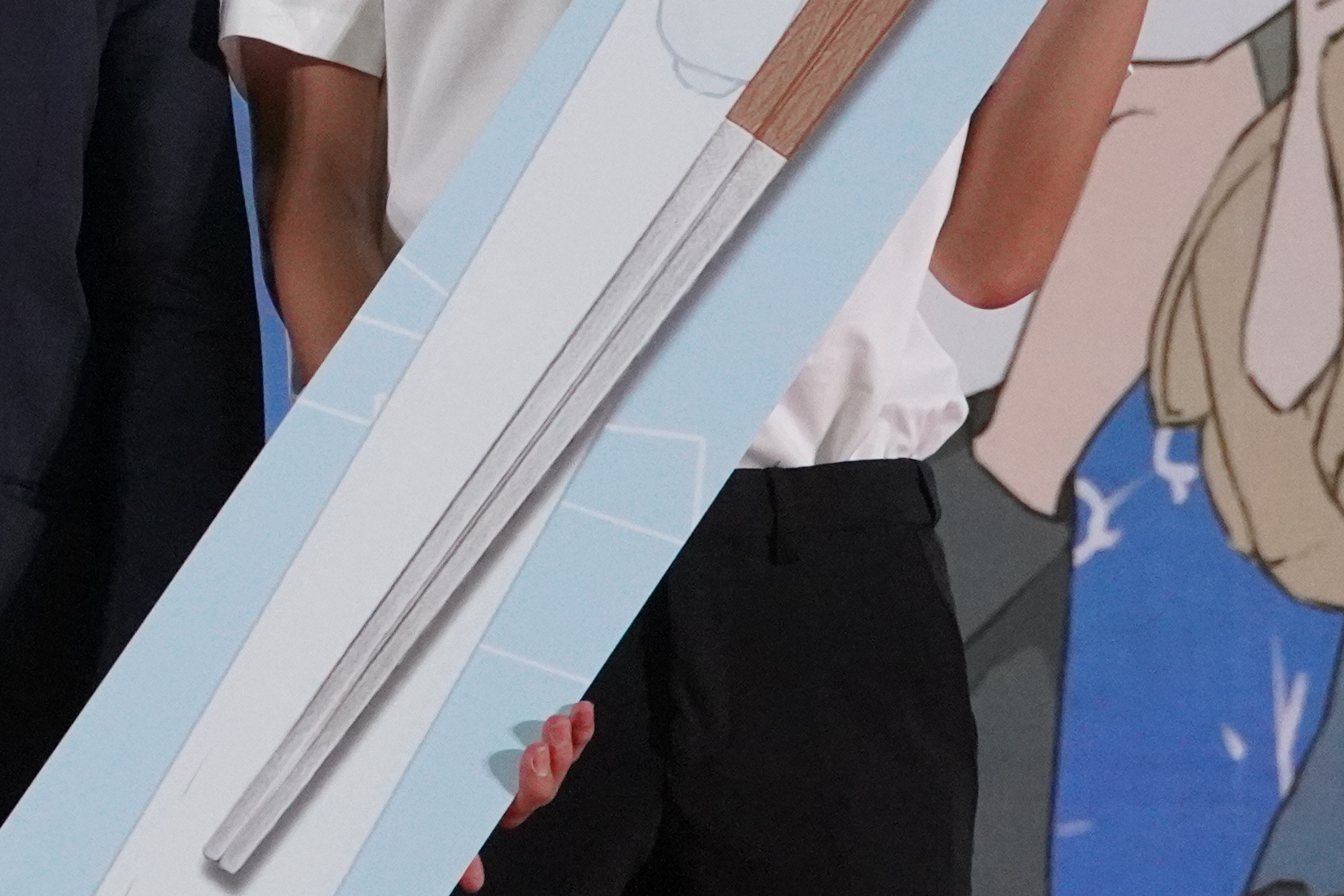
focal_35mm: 282
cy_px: -46
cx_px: -207
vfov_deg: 4.9
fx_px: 10514
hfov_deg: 7.3
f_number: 5.6
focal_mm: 57
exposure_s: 1/160
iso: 4000
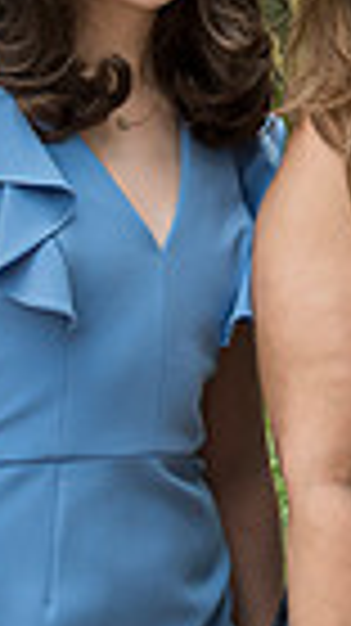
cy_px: 29
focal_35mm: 394
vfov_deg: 5.5
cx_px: 374
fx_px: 6531
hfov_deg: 3.1
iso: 400
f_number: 3.5
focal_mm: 90
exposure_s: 1/500
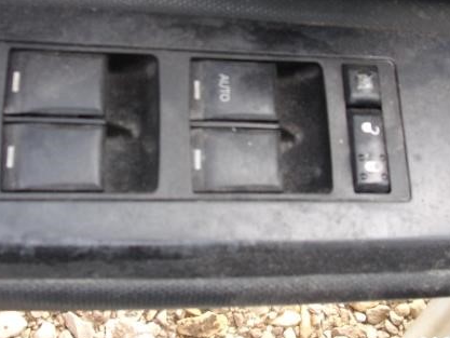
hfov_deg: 41.2
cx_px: 232
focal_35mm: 46
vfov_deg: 31.1
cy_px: 97
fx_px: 598
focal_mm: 4.3
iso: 120
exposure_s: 1/34
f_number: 3.3
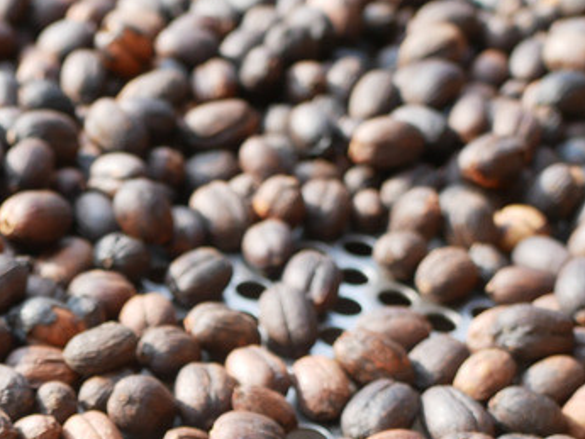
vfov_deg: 15.9
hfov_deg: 22.0
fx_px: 1471
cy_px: 612
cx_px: 54
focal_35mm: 87
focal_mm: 15
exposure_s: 1/320
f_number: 3.2
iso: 200
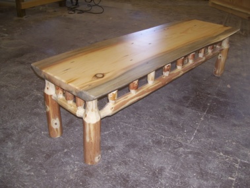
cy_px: 94
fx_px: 260
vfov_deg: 39.7
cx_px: 125
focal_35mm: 36
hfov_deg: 51.3
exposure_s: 1/60
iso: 80
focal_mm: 6
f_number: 2.7
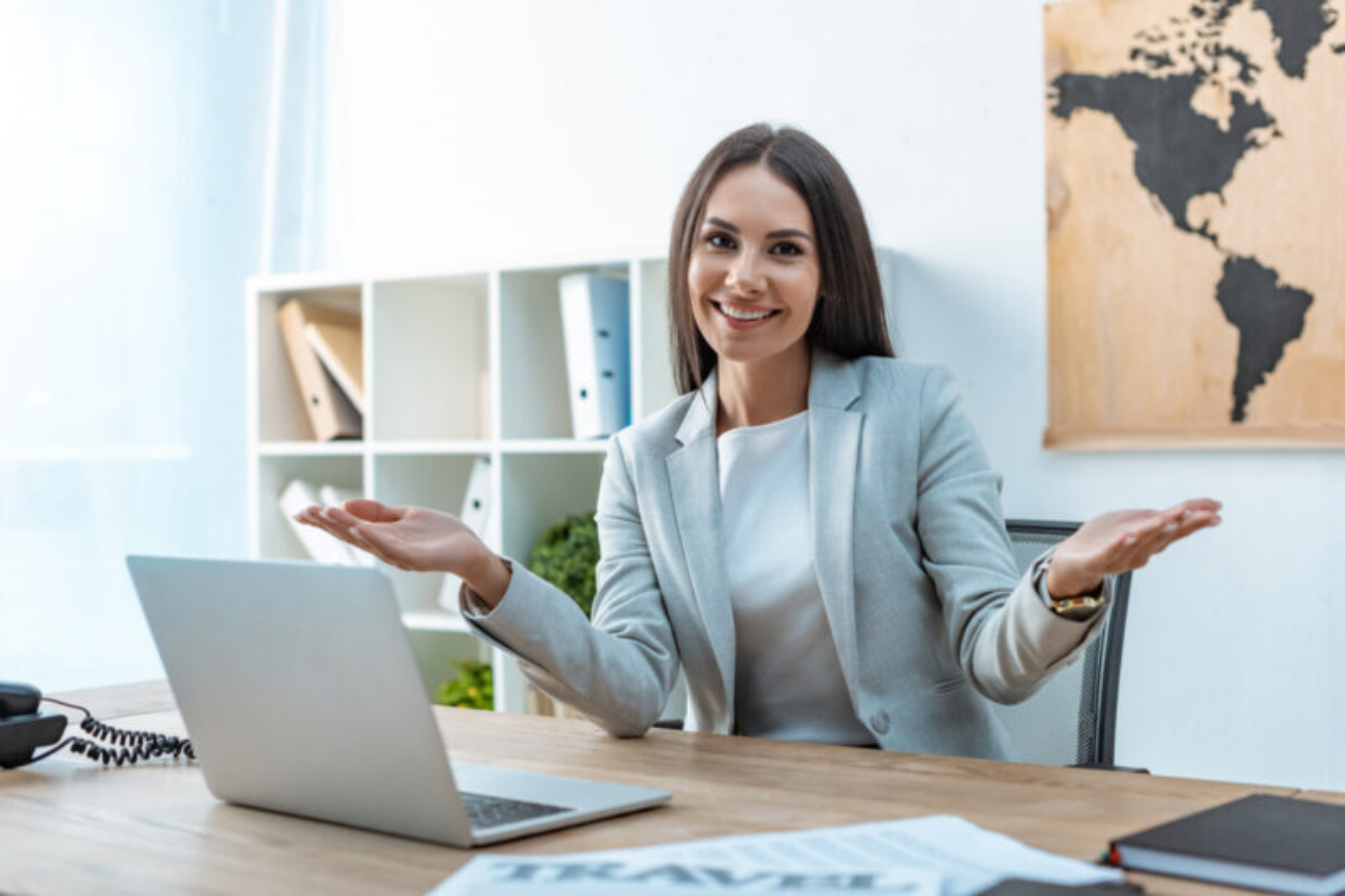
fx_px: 1868
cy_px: 448
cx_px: 672
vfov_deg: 27.0
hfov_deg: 39.6
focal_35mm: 50
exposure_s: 1/200
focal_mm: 50
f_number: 3.5
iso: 640
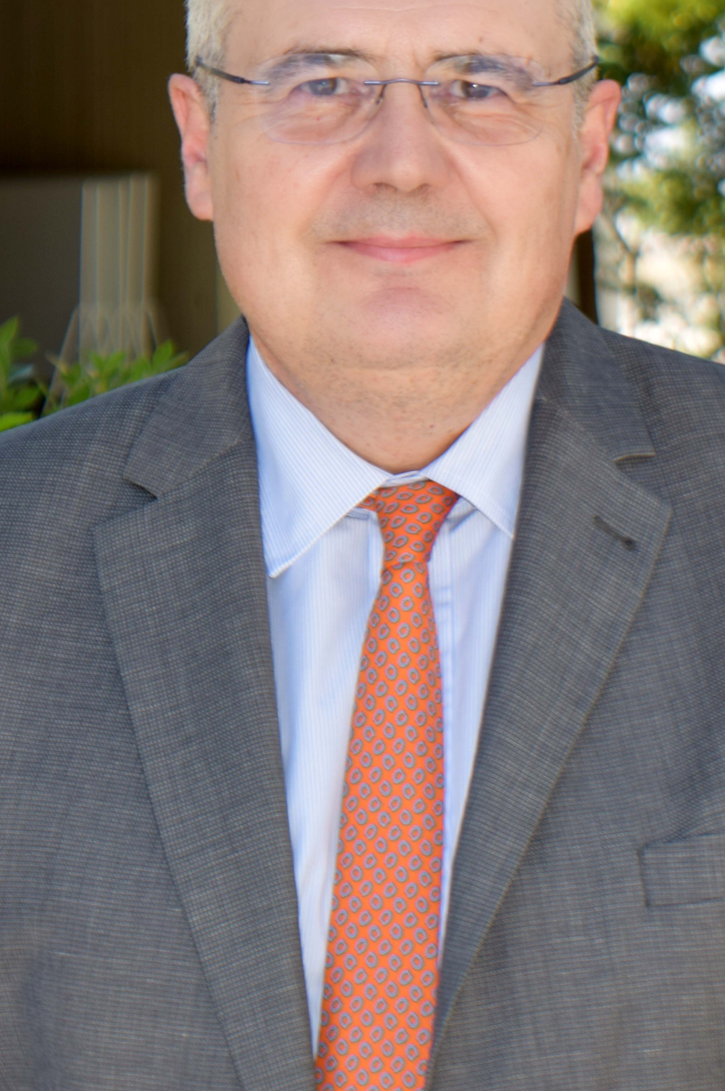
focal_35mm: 152
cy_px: 375
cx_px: 403
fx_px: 4600
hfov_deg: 9.0
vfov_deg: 13.5
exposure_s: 1/125
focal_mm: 70
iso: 180
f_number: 5.3
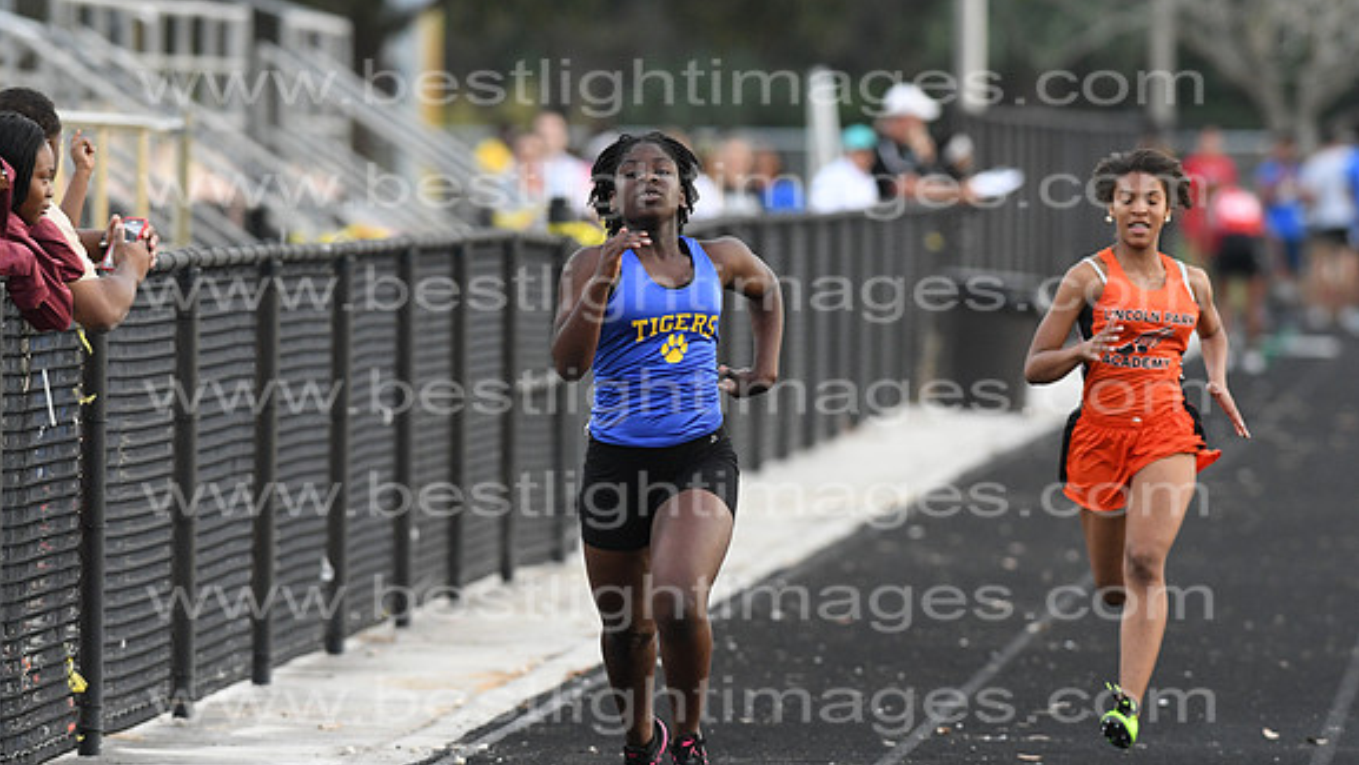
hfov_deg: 4.6
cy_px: 448
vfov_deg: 2.6
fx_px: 17086
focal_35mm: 474
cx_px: 681
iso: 2000
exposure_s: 1/1600
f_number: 4
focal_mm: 300
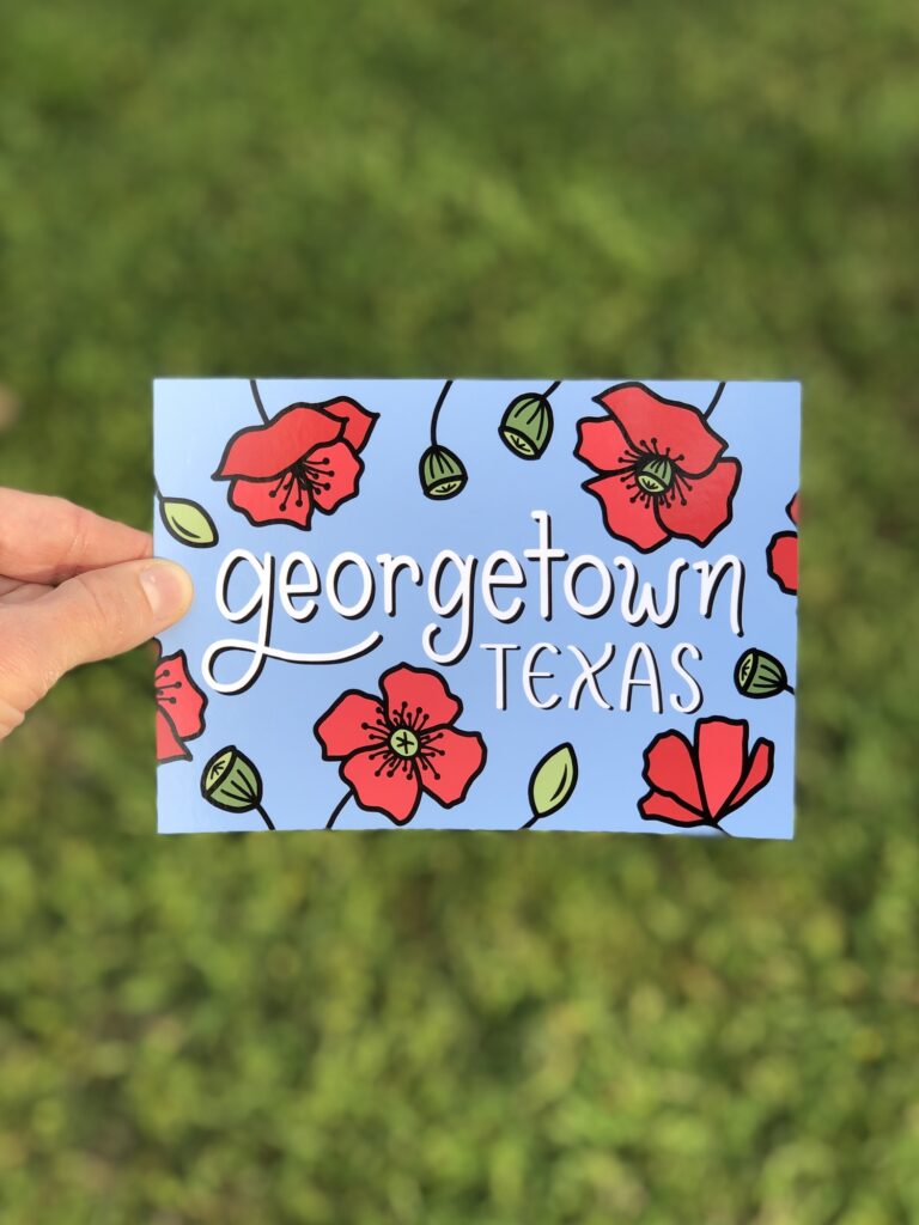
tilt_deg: -46.8
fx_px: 1841
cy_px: 612
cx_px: 460
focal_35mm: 52
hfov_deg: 28.0
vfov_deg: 36.8
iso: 16
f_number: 2.4
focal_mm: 6
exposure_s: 1/309
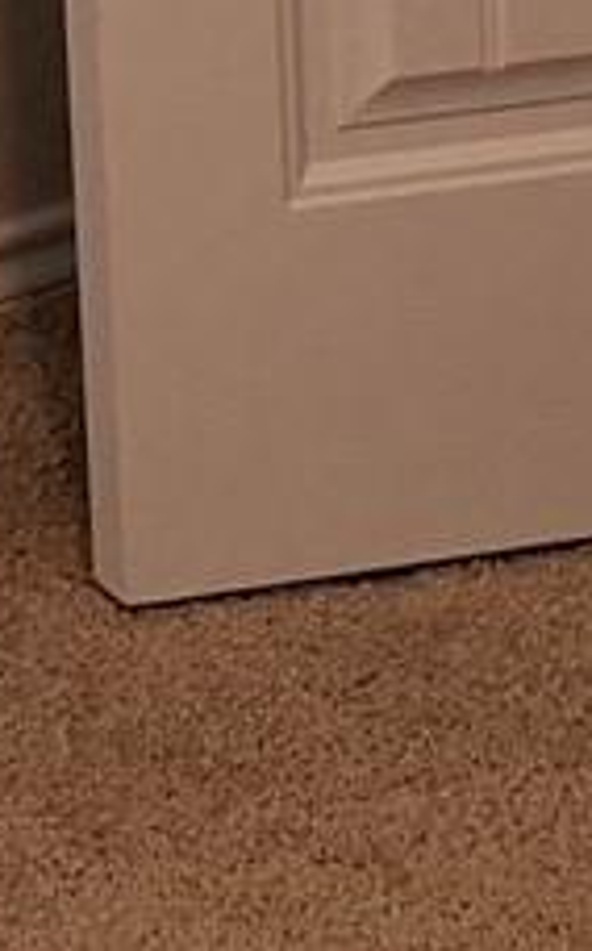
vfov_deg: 8.5
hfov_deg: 5.3
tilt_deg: -7.7
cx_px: -1463
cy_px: -1239
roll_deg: +3.6
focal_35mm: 229
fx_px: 5926
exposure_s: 1/215
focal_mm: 6.76
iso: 125
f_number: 1.78
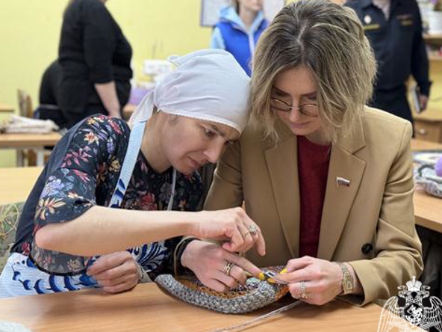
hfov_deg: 35.5
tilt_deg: -10.5
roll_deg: -2.5
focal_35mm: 54
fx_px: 690
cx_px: 211
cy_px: 168
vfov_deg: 27.0
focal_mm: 6.76
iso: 125
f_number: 1.78
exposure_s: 1/100
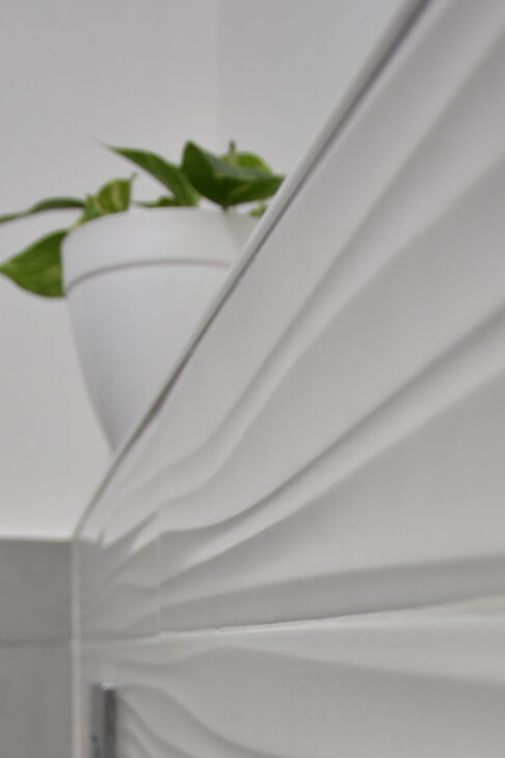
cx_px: 294
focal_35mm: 53
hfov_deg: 25.5
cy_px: 717
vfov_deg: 34.8
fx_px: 1116
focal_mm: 16
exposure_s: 1/13
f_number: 3.5
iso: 100
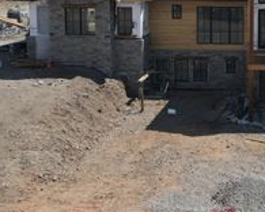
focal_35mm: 60
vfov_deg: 24.3
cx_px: 272
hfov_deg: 29.2
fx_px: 471
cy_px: 5
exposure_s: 1/800
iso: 100
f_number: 2.8
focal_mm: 4.5
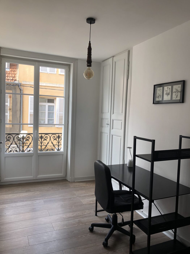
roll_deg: -3.3
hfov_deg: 49.7
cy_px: 127
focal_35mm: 28
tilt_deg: -1.3
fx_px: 205
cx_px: 95
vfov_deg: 63.4
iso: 64
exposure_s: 1/120
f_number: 1.8
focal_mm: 3.99
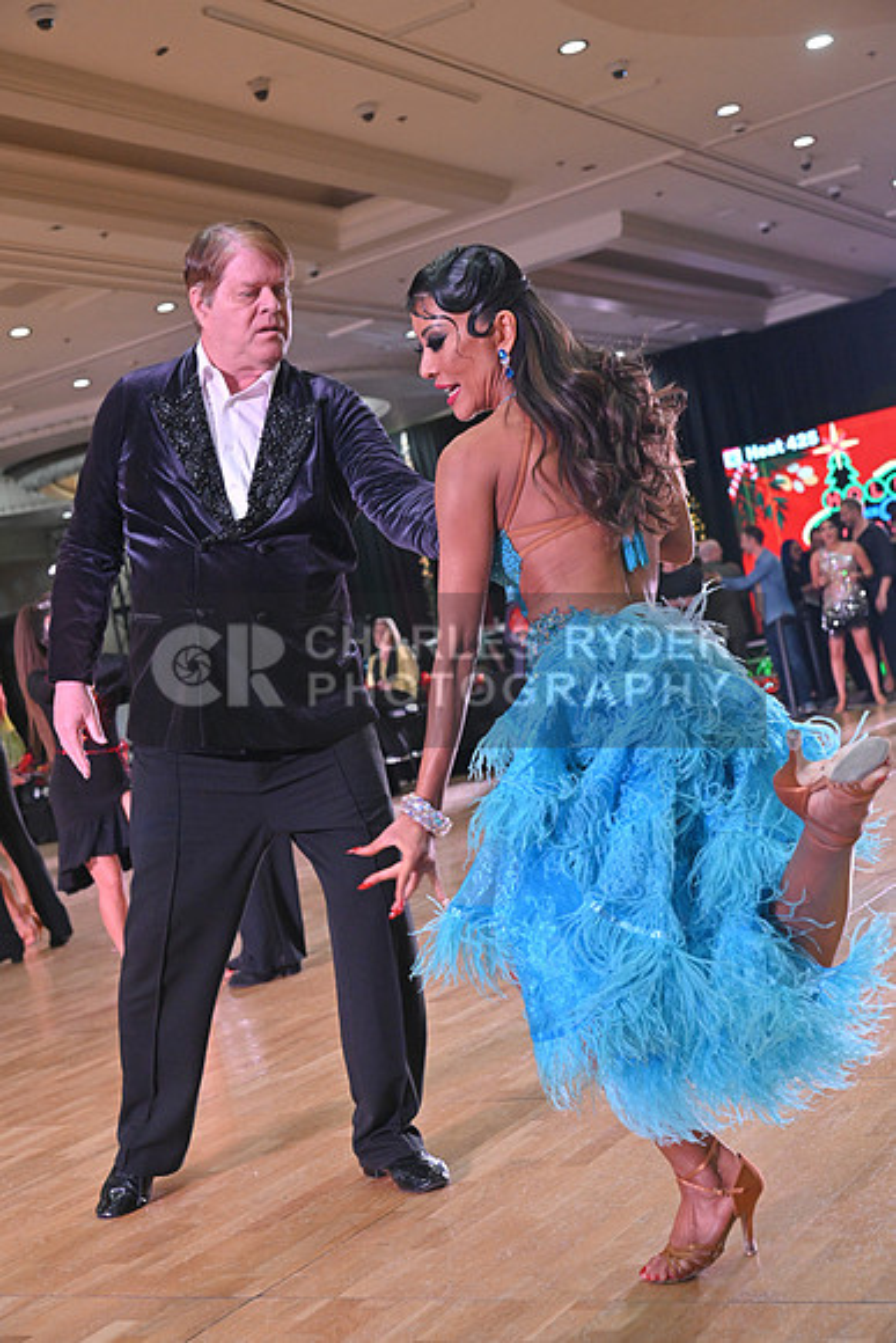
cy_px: 672
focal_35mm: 48
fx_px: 1791
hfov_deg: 28.1
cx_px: 448
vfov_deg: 41.1
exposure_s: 1/320
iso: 3200
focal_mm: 48
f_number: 5
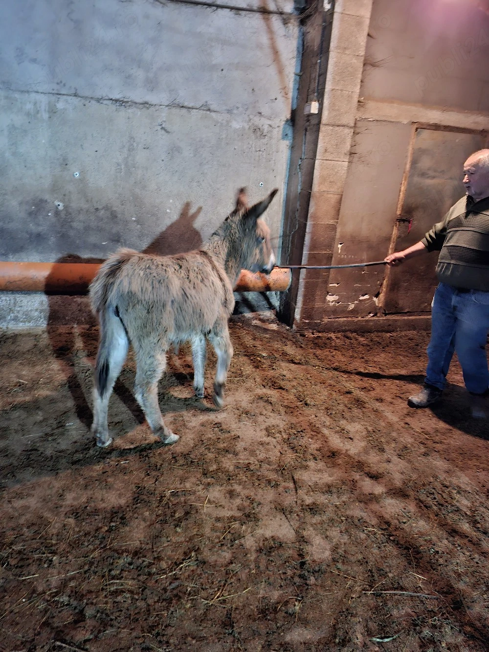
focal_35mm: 23
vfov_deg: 73.9
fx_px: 433
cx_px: 244
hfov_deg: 58.9
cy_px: 326
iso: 1250
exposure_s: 1/17
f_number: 1.8
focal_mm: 5.54
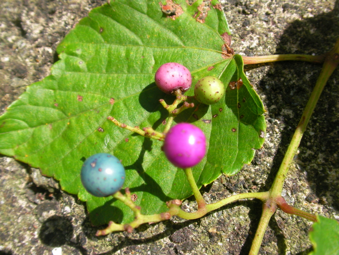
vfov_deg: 35.1
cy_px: 128
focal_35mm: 41
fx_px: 402
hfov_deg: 45.8
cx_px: 170
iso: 50
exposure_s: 1/292
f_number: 4.5
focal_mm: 6.3
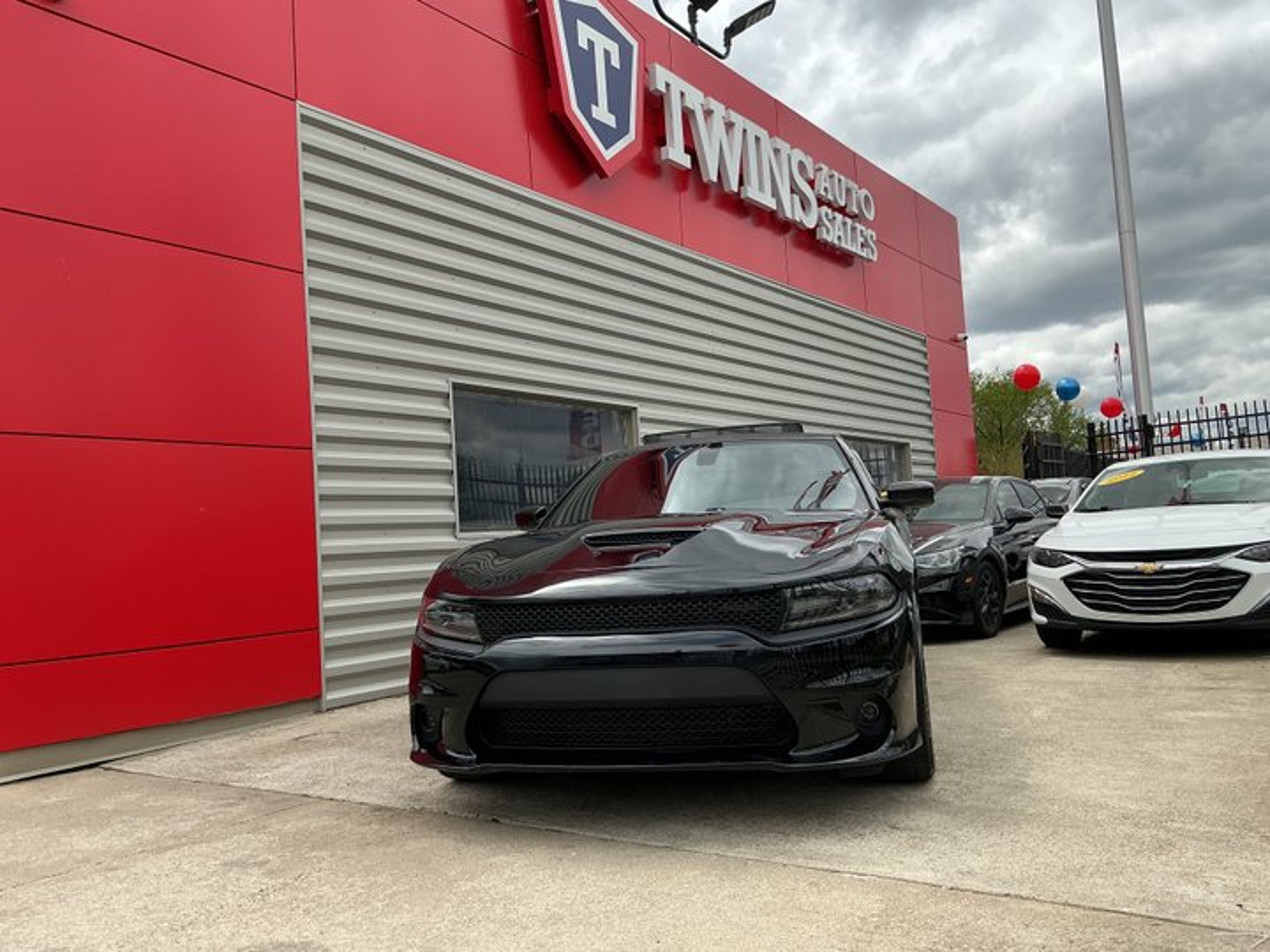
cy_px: 476
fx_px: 1064
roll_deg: +3.3
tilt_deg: +4.7
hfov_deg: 61.7
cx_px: 635
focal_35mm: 29
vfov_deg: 48.2
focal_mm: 3
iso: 25
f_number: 1.8
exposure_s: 1/1490
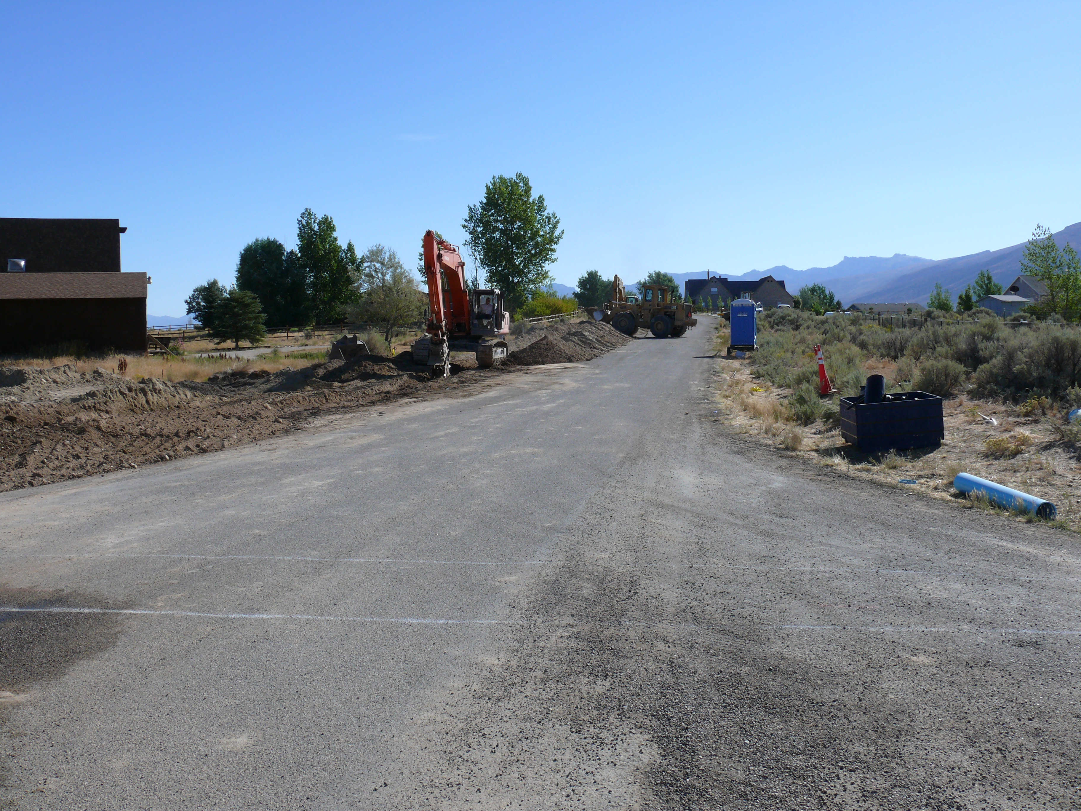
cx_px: 540
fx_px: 1093
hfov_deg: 52.6
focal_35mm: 35
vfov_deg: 40.7
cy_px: 406
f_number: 7.1
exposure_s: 1/400
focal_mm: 7.4
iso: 100
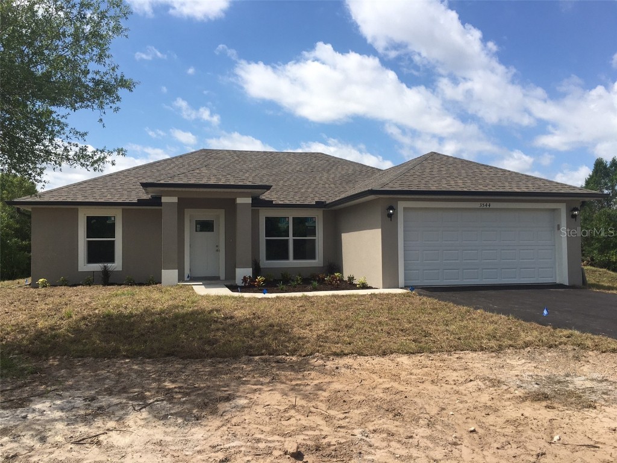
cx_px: 308
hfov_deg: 61.7
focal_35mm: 29
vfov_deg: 48.2
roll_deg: -0.1
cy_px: 232
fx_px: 517
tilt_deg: +2.2
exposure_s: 1/1923
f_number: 2.2
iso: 25
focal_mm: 4.15
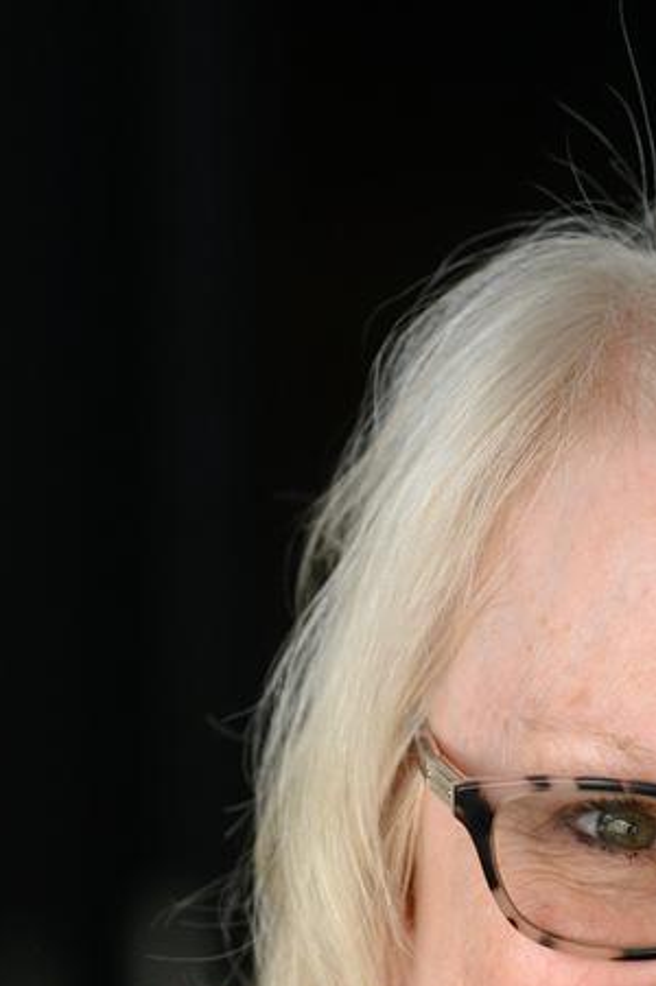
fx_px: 7747
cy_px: 1565
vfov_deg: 7.1
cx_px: 789
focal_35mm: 283
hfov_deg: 4.8
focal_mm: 85
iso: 400
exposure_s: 1/1000
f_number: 2.8
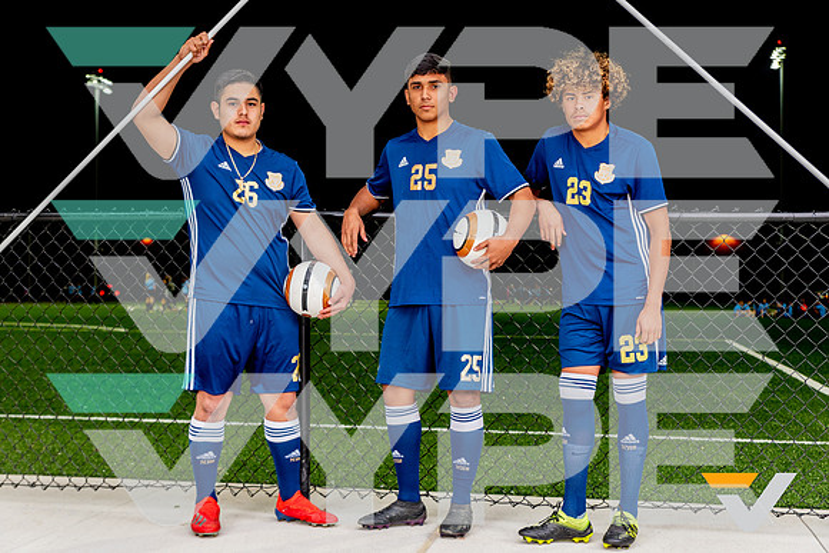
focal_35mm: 50
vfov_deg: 27.0
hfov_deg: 39.6
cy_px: 276
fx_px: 1152
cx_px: 414
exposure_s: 1/125
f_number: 5
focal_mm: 50
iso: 160
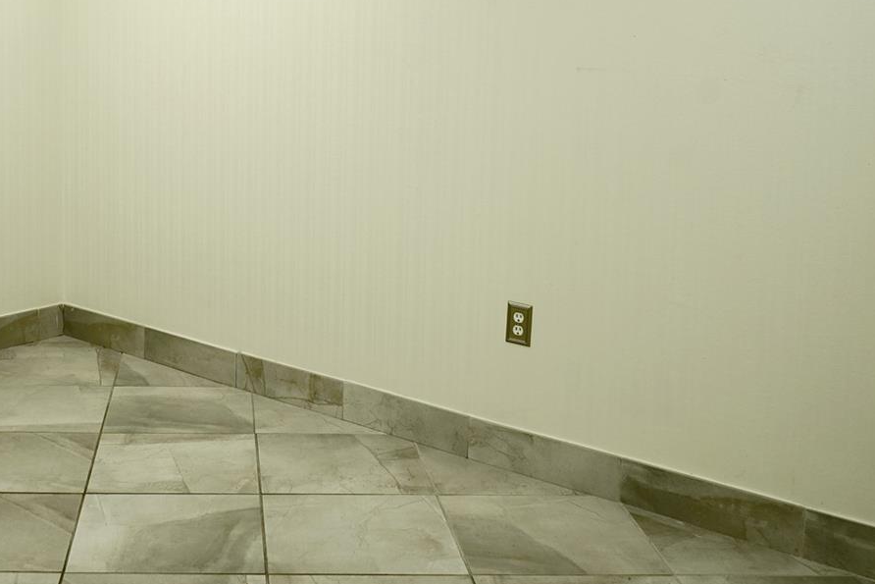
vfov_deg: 25.6
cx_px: 214
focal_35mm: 52
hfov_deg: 37.2
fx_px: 1264
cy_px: 117
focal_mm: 29
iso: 100
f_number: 5.6
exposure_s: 1/80
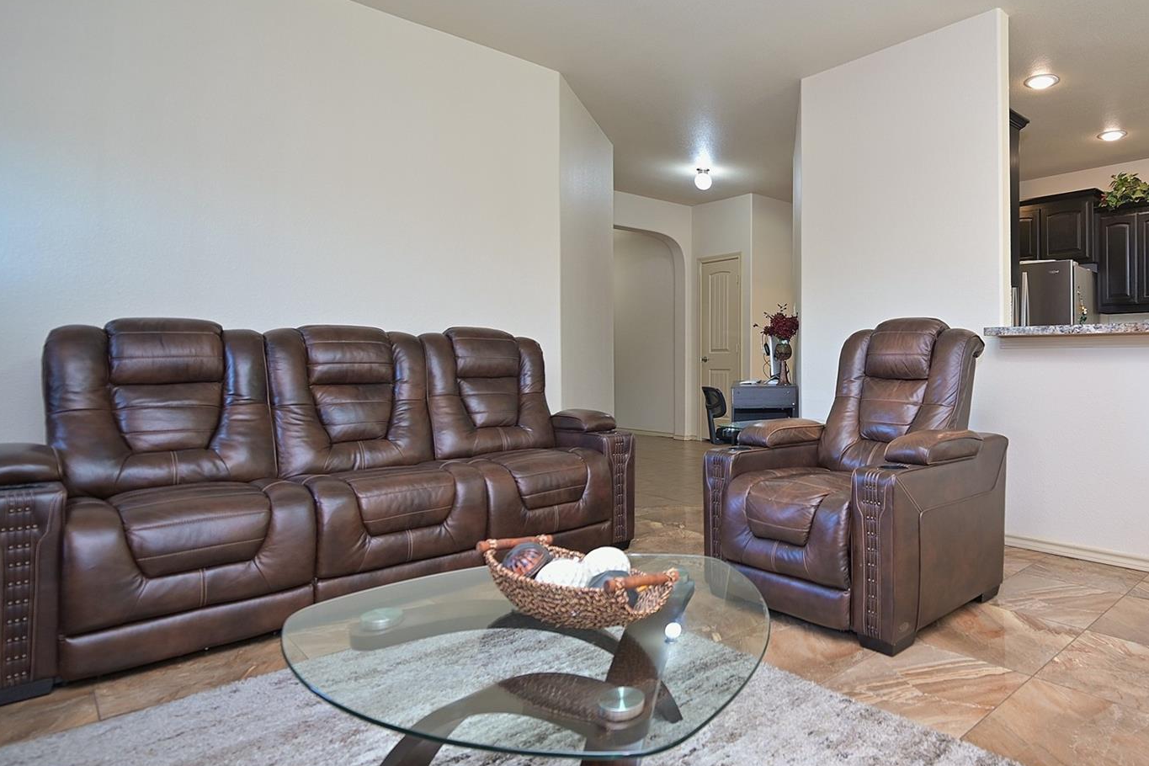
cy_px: 351
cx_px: 830
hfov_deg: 76.5
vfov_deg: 59.4
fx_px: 670
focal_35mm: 21
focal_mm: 14
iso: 200
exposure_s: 1/20
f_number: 4
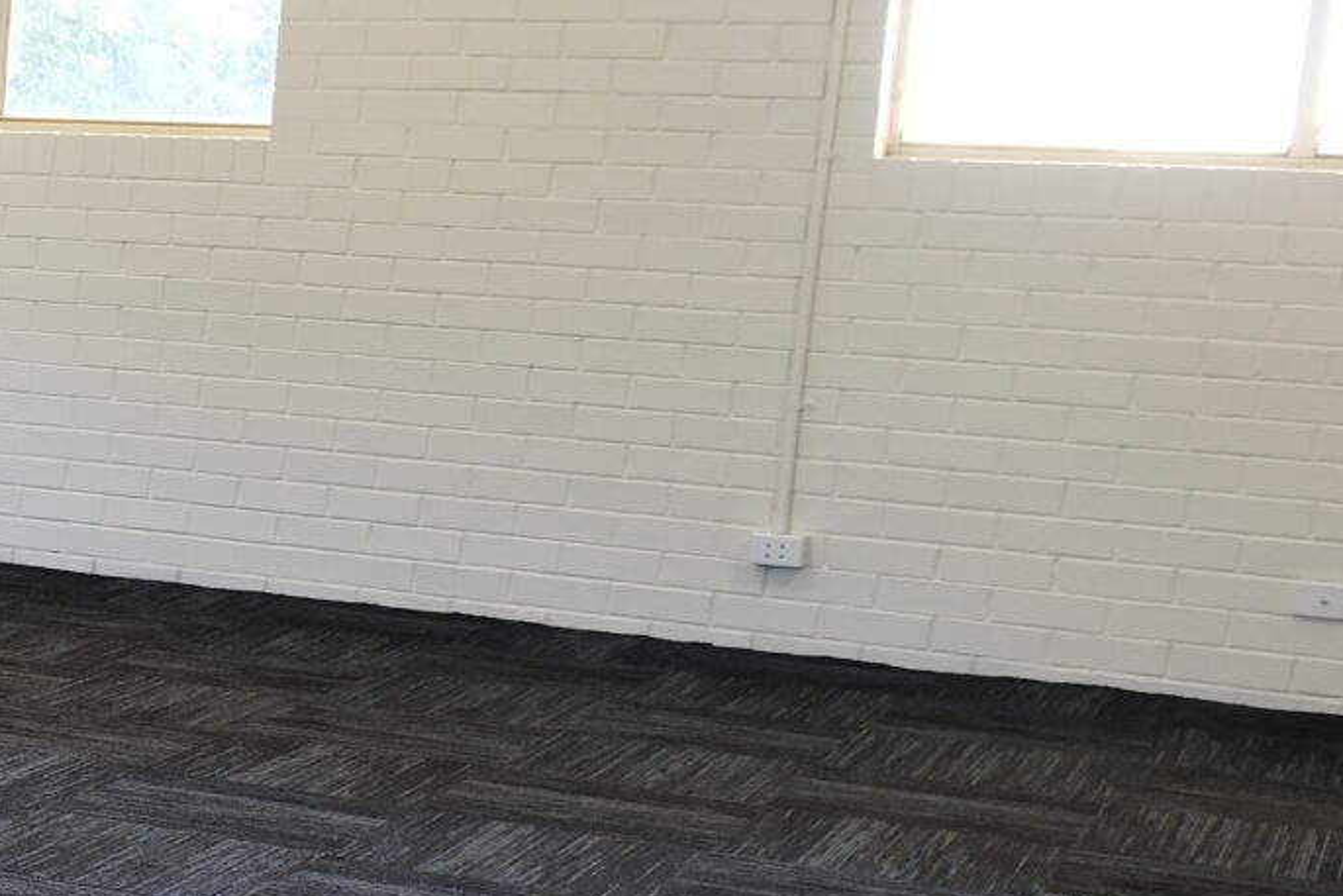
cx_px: -696
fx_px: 3209
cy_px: 668
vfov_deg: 15.8
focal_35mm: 86
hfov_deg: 20.2
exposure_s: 1/100
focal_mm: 15
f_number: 4
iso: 640
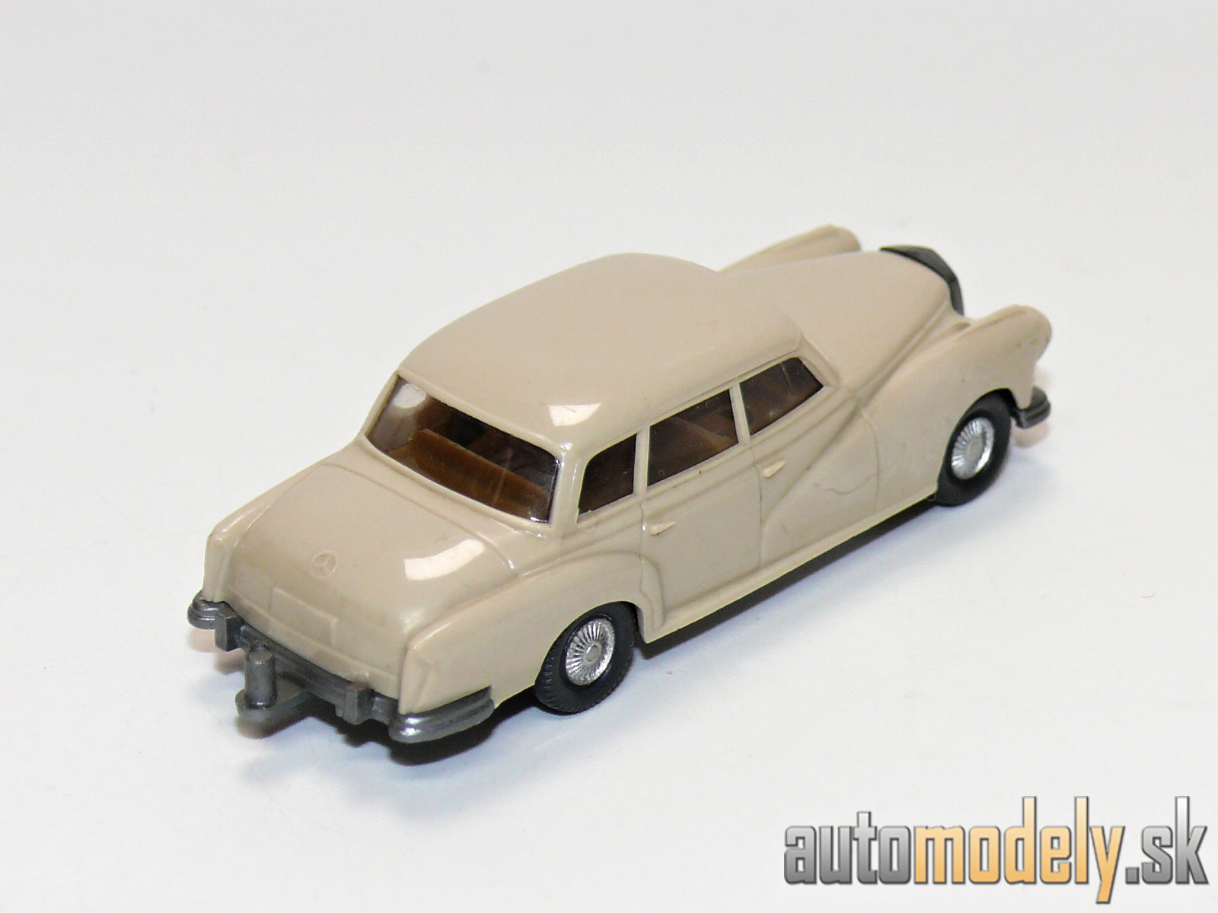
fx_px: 4820
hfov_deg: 14.4
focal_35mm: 137
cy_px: 456
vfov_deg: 10.8
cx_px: 609
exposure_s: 1/30
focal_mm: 16.3
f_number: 4
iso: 100
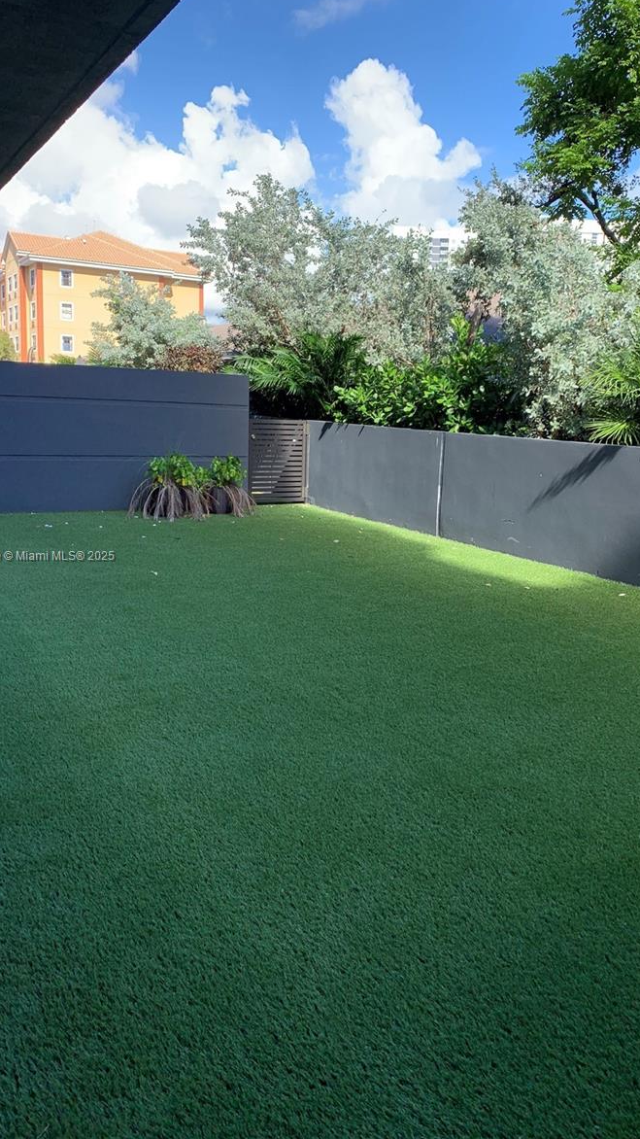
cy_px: 557
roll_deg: -1.3
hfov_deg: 40.0
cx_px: 374
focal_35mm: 29
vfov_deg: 66.1
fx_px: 875
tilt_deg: -10.2
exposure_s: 1/696
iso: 25
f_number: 1.8
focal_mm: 4.25
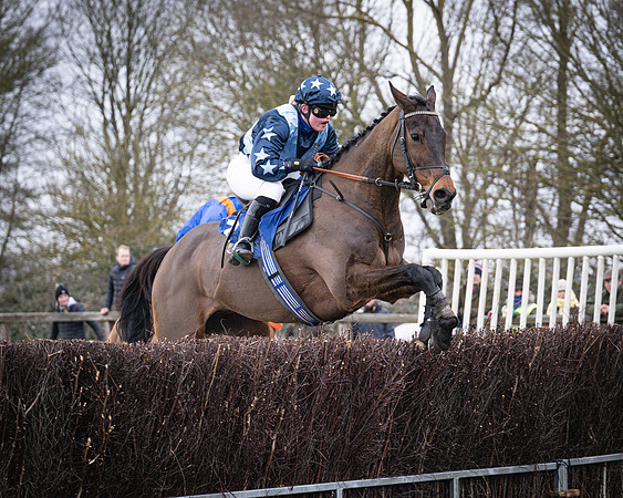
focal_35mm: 125
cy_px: 225
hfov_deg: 15.4
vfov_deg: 12.3
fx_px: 2311
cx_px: 296
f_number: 2.8
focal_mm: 73
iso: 400
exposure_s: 1/1600
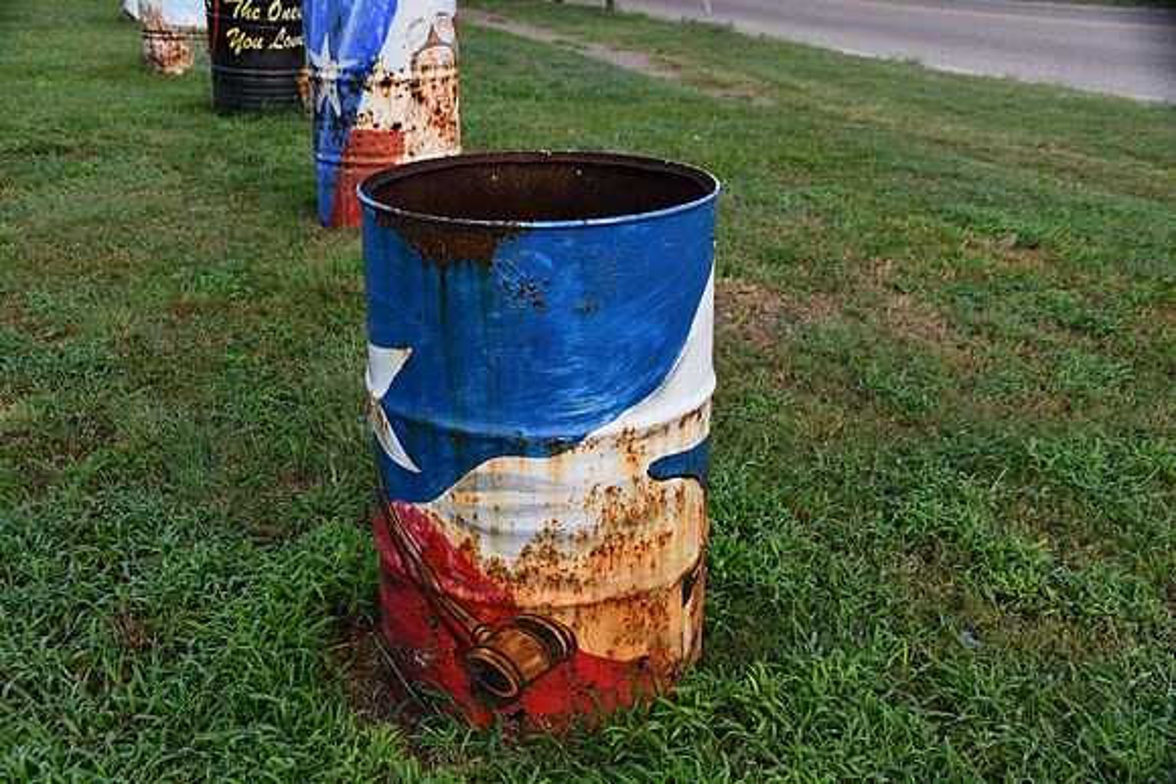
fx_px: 1274
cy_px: 392
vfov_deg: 34.2
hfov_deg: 49.5
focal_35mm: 39
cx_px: 588
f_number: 5.6
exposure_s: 1/250
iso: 220
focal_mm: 26
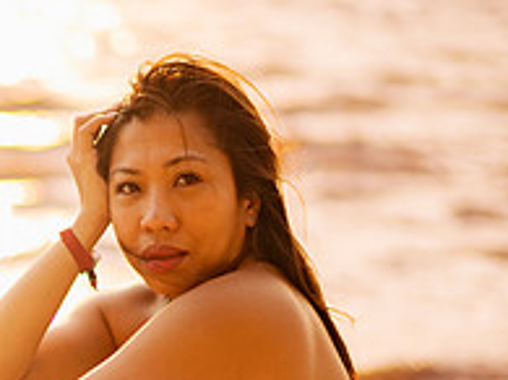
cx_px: -146
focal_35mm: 166
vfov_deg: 8.9
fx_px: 2435
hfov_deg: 11.6
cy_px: 400
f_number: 1.4
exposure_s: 1/2500
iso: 50
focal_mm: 58
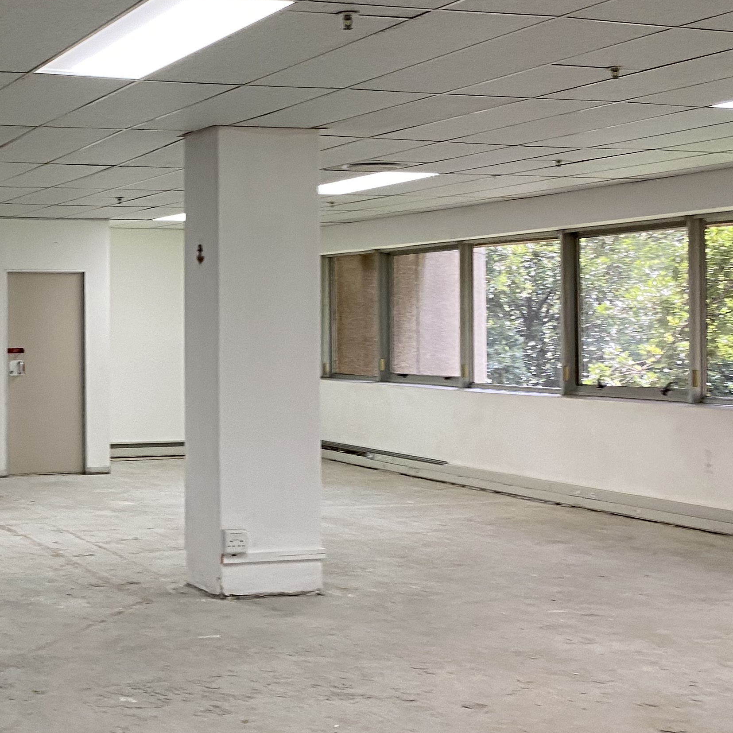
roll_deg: -1.0
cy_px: 337
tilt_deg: +0.0
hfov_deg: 29.3
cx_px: 78
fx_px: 1342
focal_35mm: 56
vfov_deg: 30.5
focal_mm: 4.25
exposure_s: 1/50
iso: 80
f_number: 1.8
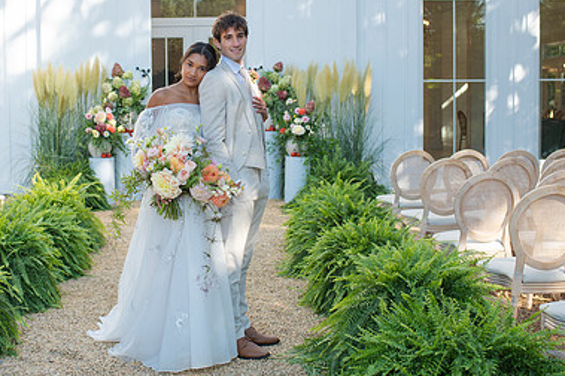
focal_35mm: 55
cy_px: 139
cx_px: 195
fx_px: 862
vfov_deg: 24.5
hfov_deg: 36.0
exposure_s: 1/320
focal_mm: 35
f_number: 3.2
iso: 100
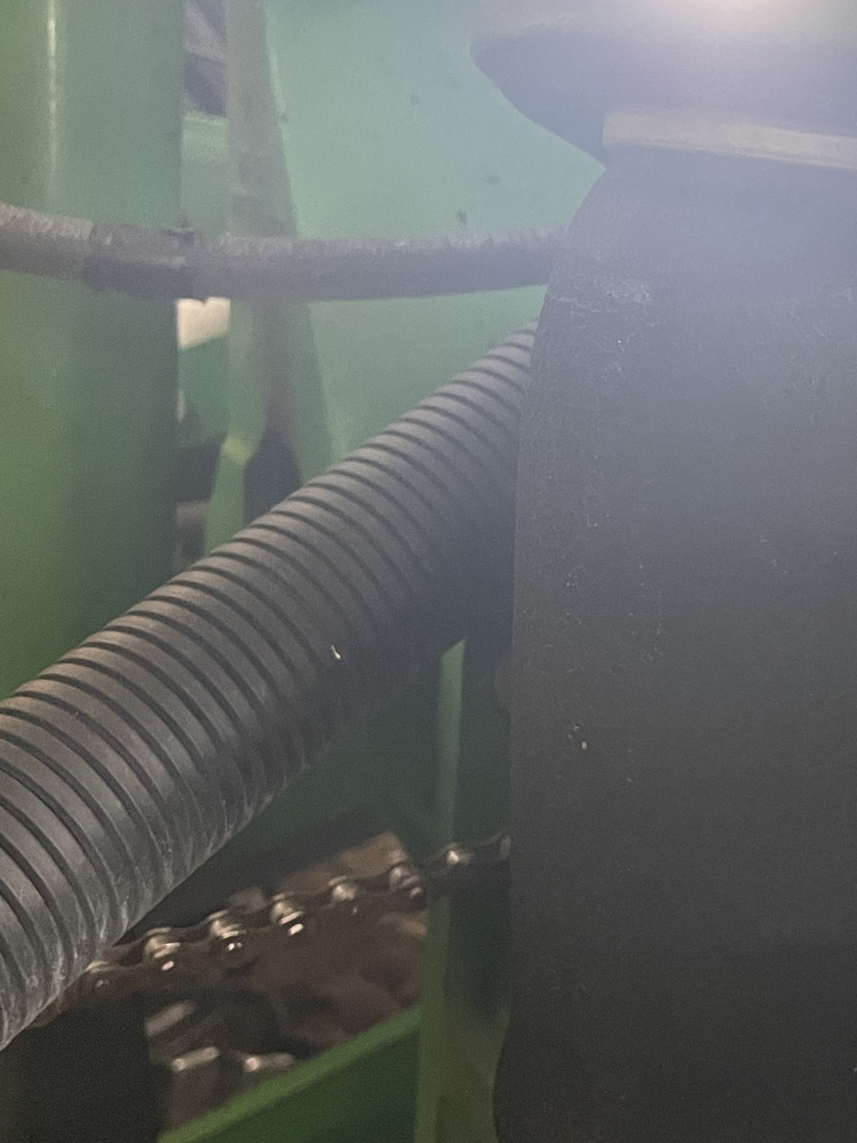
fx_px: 1683
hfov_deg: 27.4
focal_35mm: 51
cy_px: 631
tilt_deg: -17.3
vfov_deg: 37.5
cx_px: 797
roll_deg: +1.7
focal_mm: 4.2
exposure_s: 1/25
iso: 500
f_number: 1.6
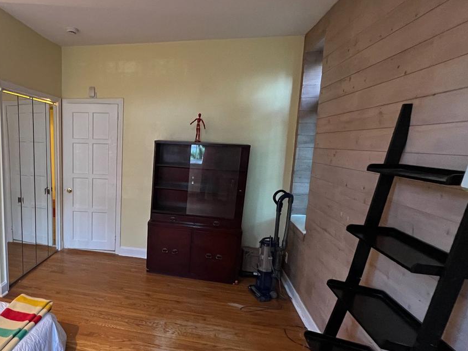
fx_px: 297
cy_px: 189
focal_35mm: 22
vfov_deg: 61.0
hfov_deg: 71.9
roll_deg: -1.6
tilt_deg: -8.7
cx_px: 125
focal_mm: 1.57
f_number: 1.8
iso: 800
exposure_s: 1/60
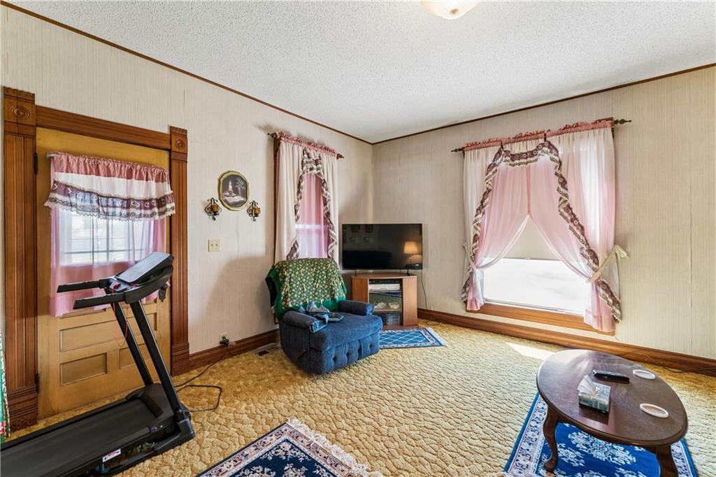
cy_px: 238
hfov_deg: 104.3
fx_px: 278
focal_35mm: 14
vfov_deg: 81.2
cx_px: 358
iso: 400
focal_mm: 14
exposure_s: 1/2.5
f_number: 13
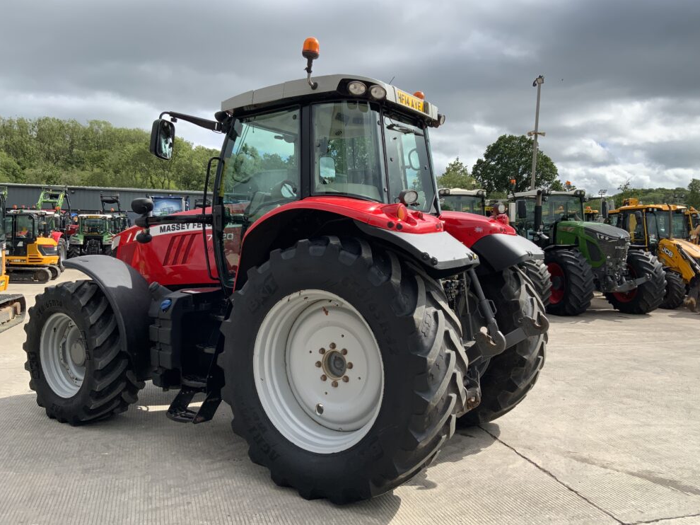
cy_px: 270
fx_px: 607
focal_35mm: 30
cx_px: 360
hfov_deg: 60.0
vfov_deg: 46.8
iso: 16
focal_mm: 3
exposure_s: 1/1675
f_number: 1.8
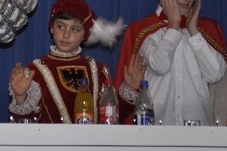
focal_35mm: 242
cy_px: 89
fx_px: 1524
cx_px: -67
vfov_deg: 5.7
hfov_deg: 8.4
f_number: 5.3
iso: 400
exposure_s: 1/60
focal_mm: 62
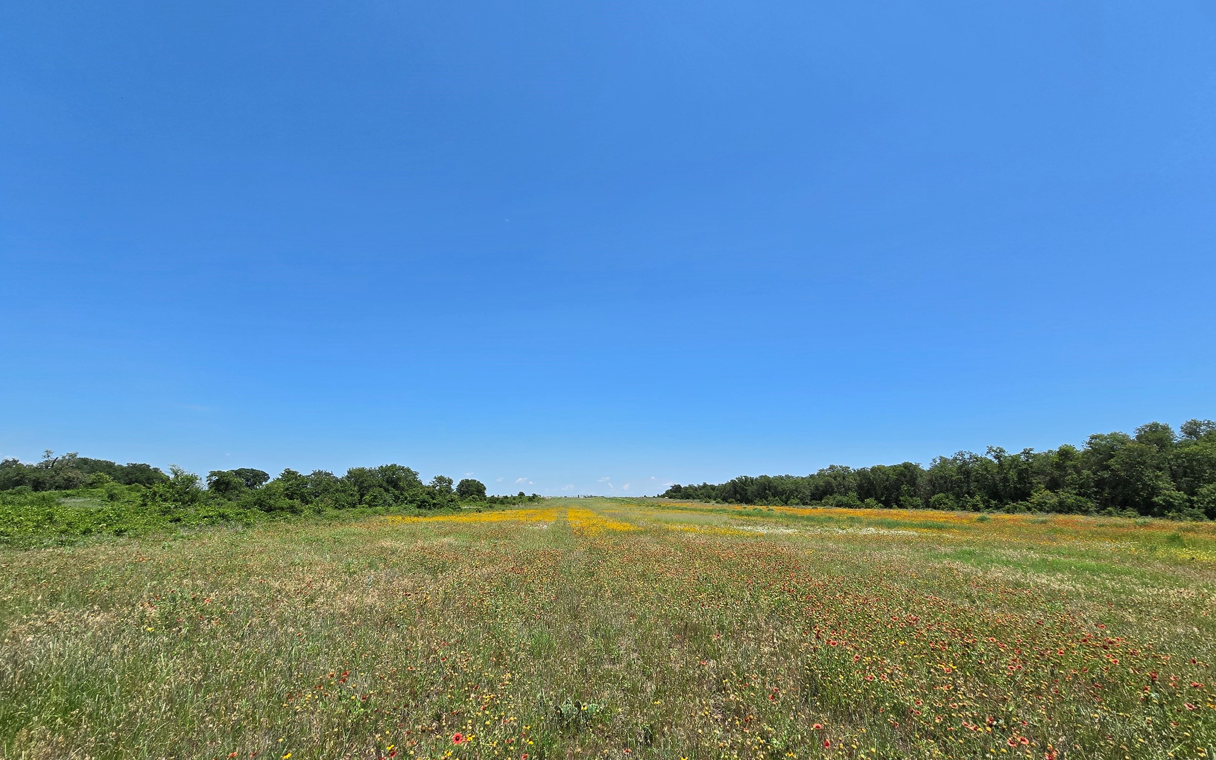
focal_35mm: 14
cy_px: 378
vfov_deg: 78.6
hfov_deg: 105.3
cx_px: 609
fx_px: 464
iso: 50
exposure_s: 1/2767
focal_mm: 2.2
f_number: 2.2
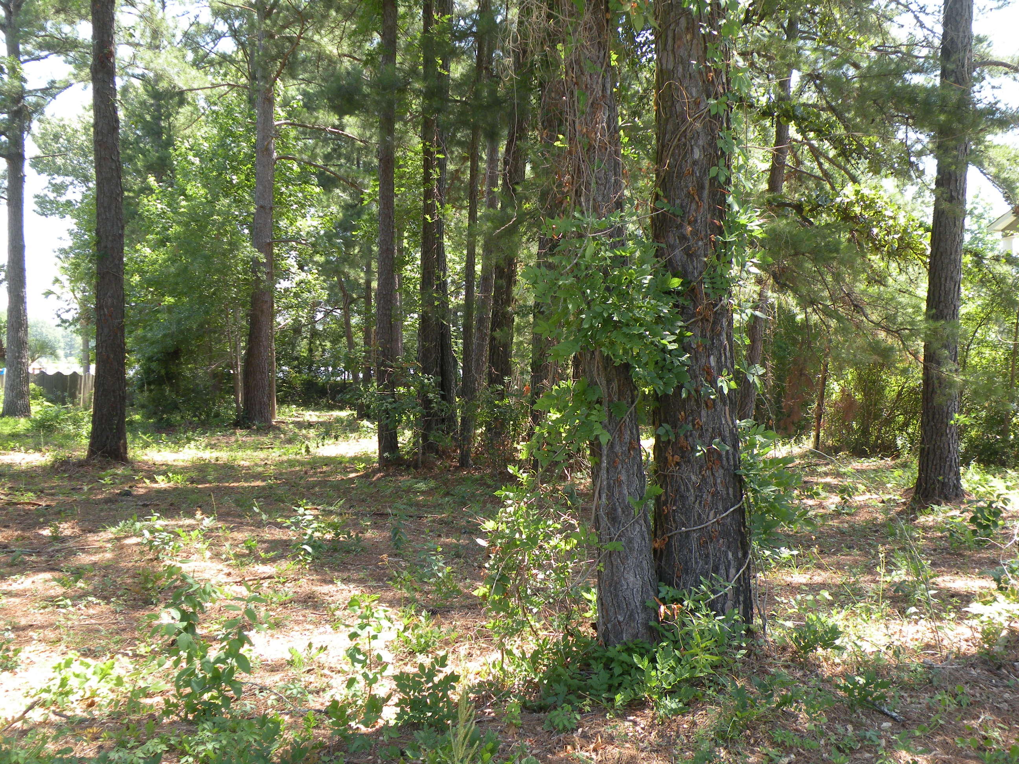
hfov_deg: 44.8
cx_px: 510
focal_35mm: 42
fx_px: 1236
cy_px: 382
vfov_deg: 34.3
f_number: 3.5
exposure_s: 1/74.3
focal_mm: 7.4
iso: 64
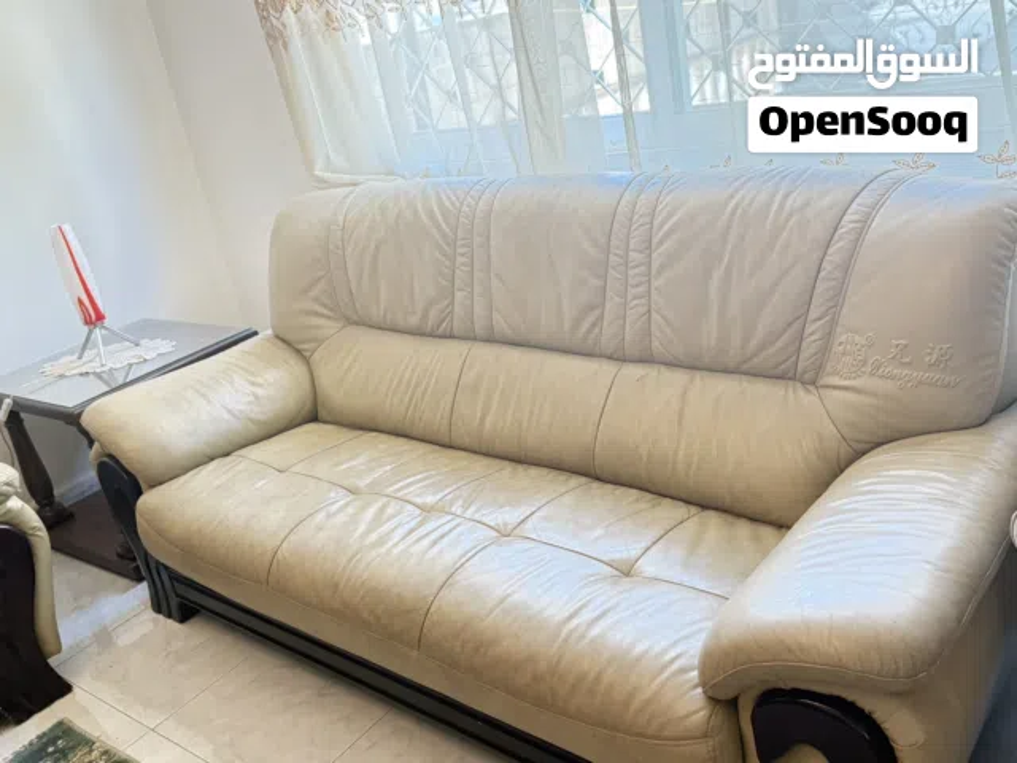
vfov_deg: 56.8
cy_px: 382
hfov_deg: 71.6
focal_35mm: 24
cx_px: 508
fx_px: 705
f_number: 1.78
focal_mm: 6.76
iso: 500
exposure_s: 1/50
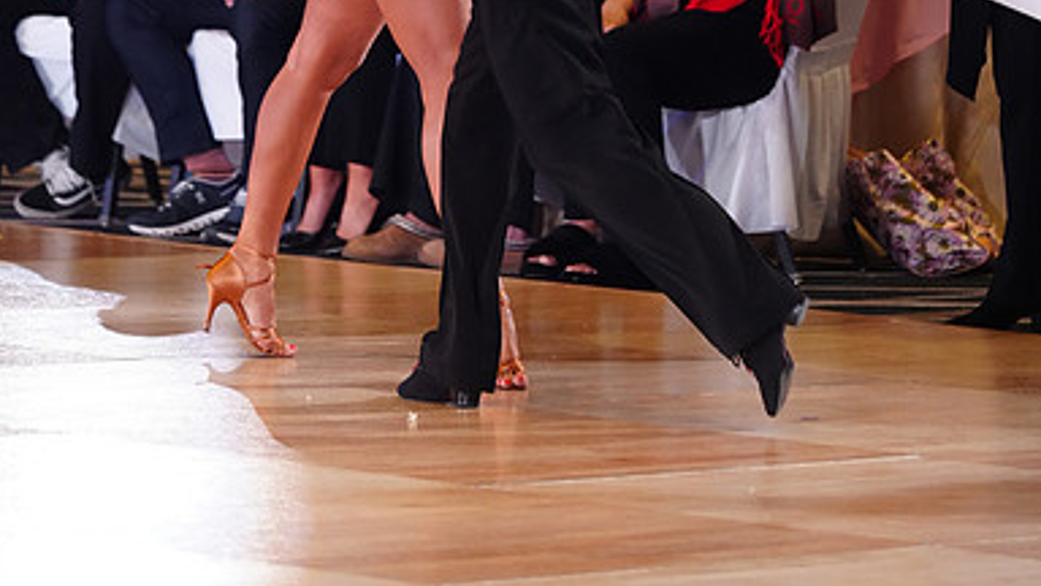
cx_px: 522
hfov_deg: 7.5
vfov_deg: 4.2
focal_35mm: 288
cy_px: -95
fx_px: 7950
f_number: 4
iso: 3200
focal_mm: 182
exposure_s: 1/400
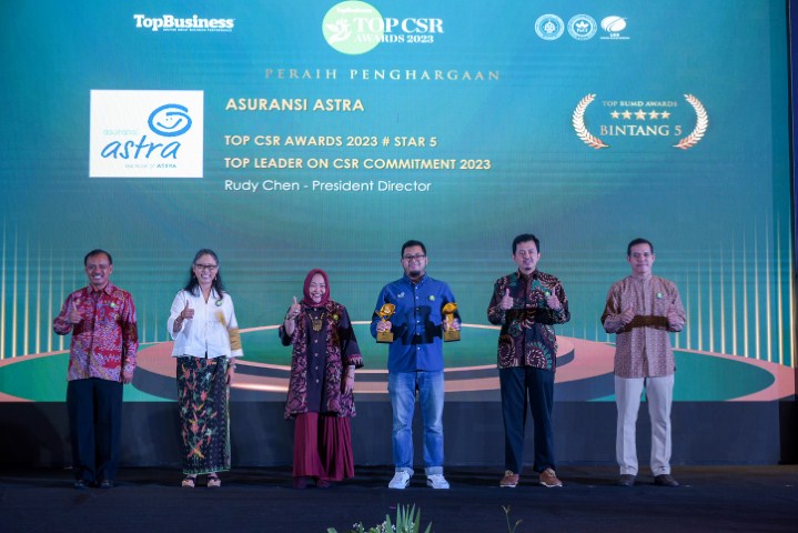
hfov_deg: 34.5
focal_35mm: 58
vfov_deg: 23.4
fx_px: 1286
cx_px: 399
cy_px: 266
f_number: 4.5
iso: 1000
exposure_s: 1/100
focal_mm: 58
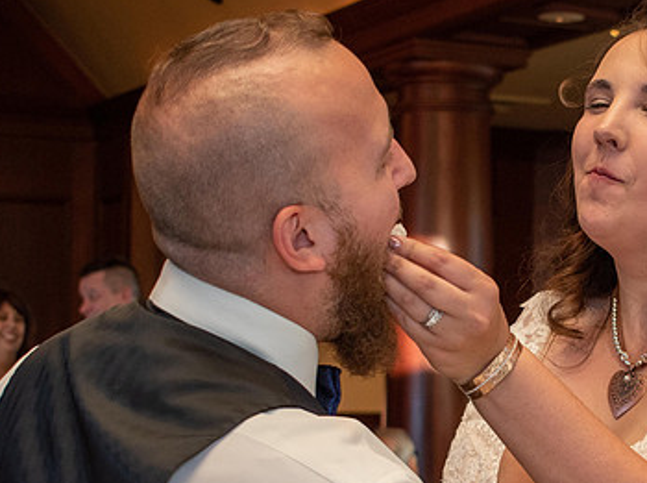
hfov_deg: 18.6
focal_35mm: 104
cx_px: 575
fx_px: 1940
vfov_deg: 14.1
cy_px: 332
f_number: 4.8
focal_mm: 36
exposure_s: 1/80
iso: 800
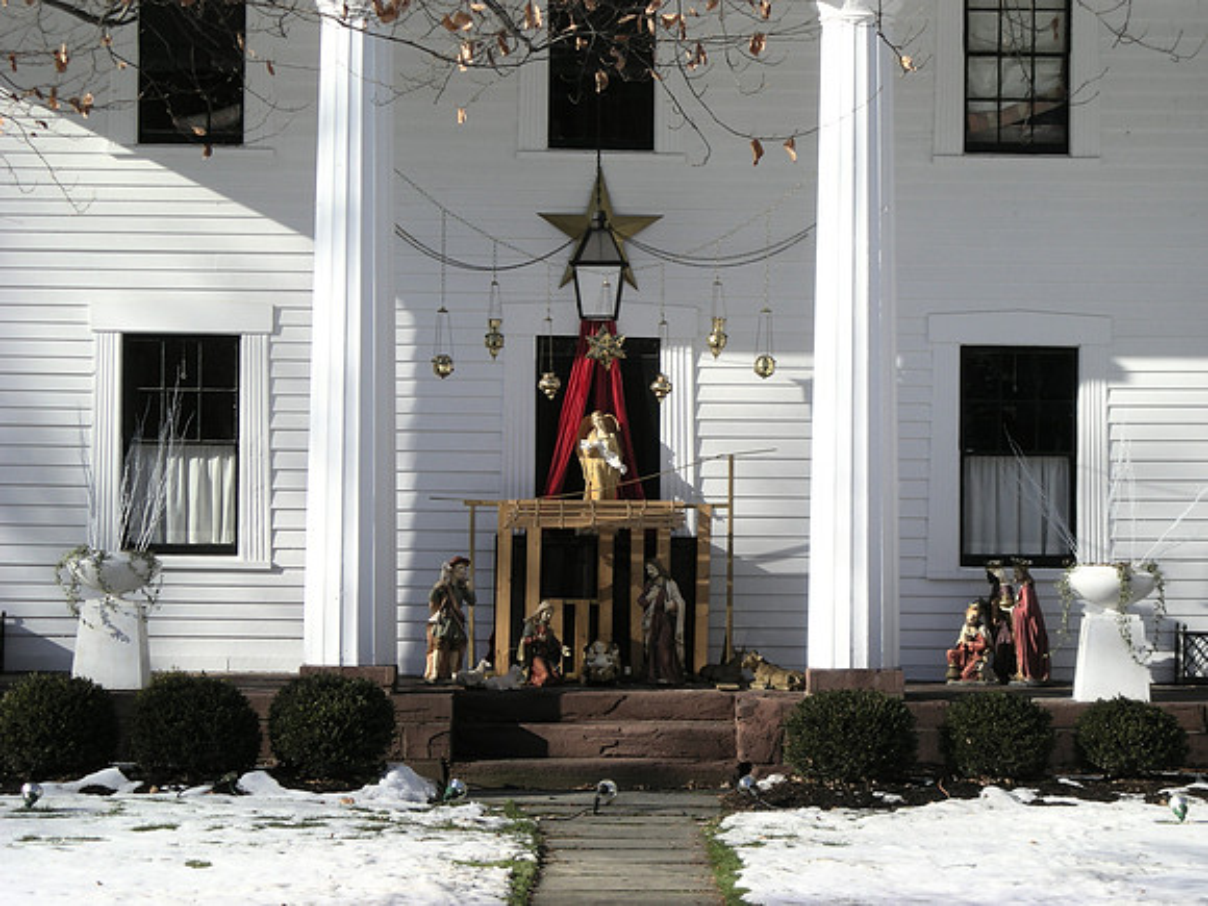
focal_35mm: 105
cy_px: 453
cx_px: 604
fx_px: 3664
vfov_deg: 14.1
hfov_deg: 18.7
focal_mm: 17.1
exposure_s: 1/261
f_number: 4.7
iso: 50
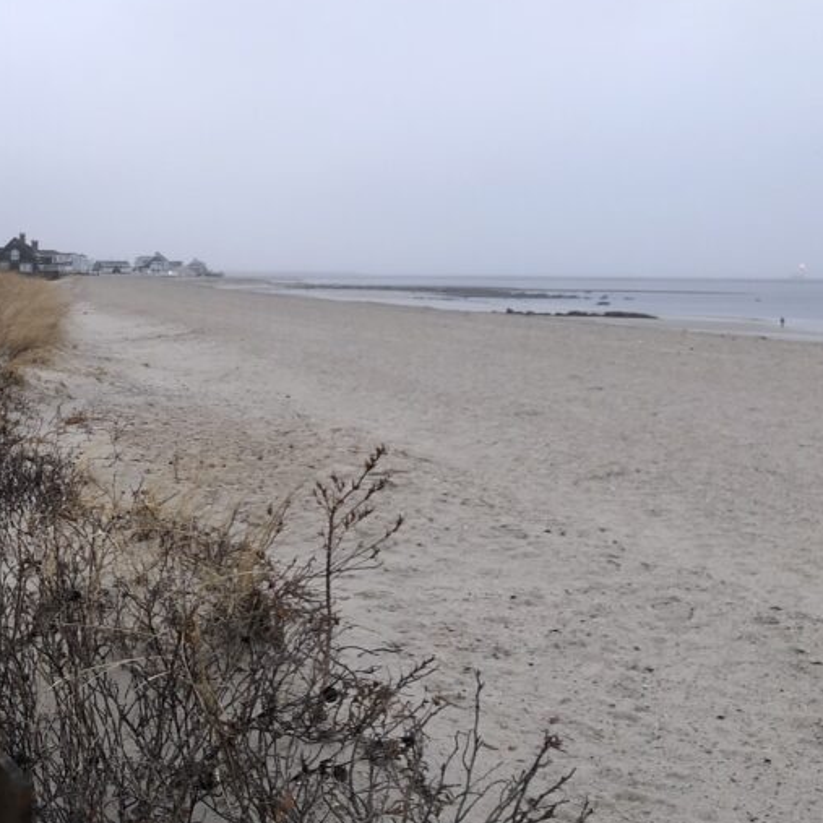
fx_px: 1345
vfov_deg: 34.0
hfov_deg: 32.7
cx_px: 122
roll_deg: +0.9
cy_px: 419
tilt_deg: -5.6
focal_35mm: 50
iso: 40
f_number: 1.8
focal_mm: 4
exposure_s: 1/20
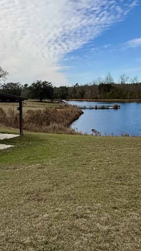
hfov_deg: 30.2
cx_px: 47
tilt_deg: +2.0
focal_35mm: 39
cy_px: 93
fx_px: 259
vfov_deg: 51.0
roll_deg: +2.1
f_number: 2.2
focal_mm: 2.22
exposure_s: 1/3125
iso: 50
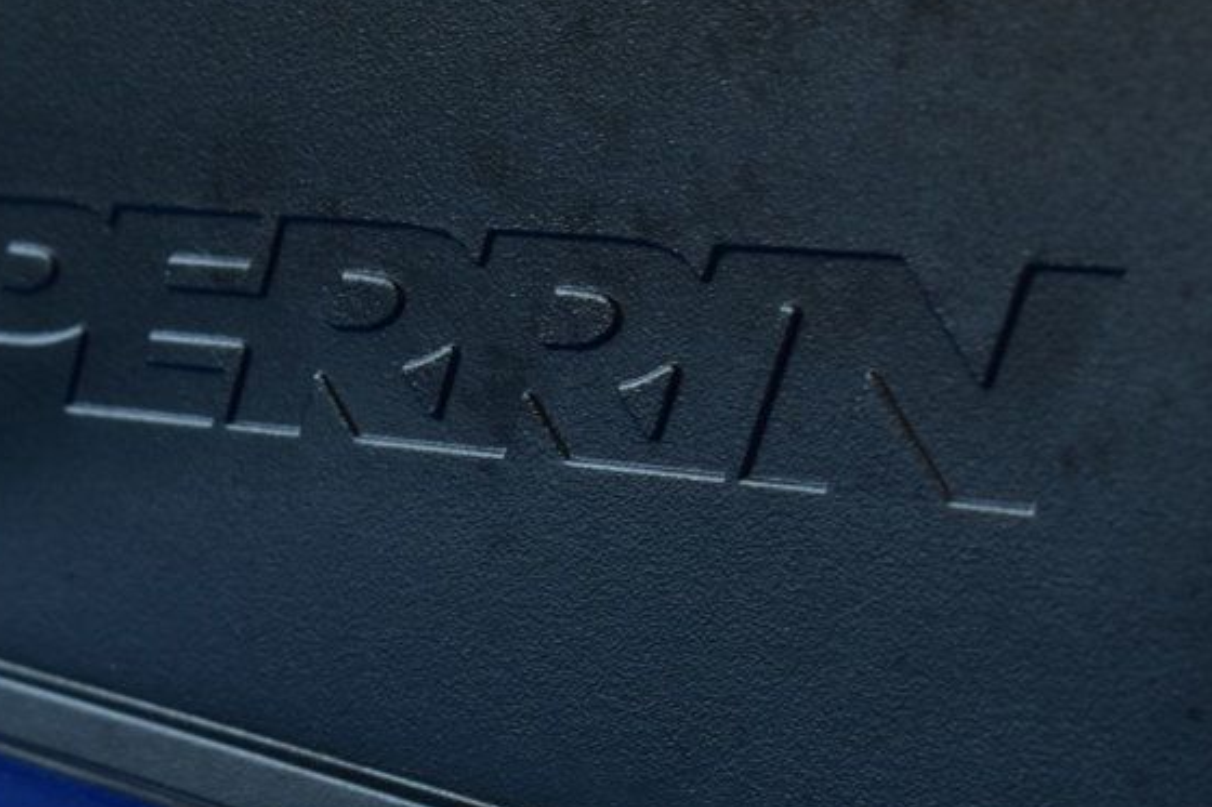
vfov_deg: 9.1
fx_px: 5079
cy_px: 606
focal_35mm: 151
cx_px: 420
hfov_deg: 13.6
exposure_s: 1/60
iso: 400
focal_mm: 55
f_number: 8
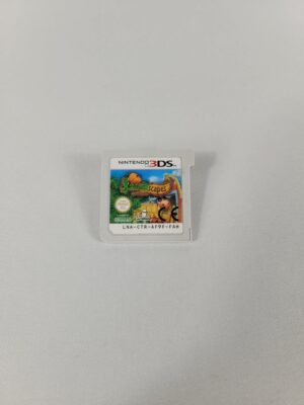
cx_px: 152
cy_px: 202
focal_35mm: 26
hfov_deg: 53.1
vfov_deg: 67.3
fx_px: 304
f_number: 1.8
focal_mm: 5.4
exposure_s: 1/186
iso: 40
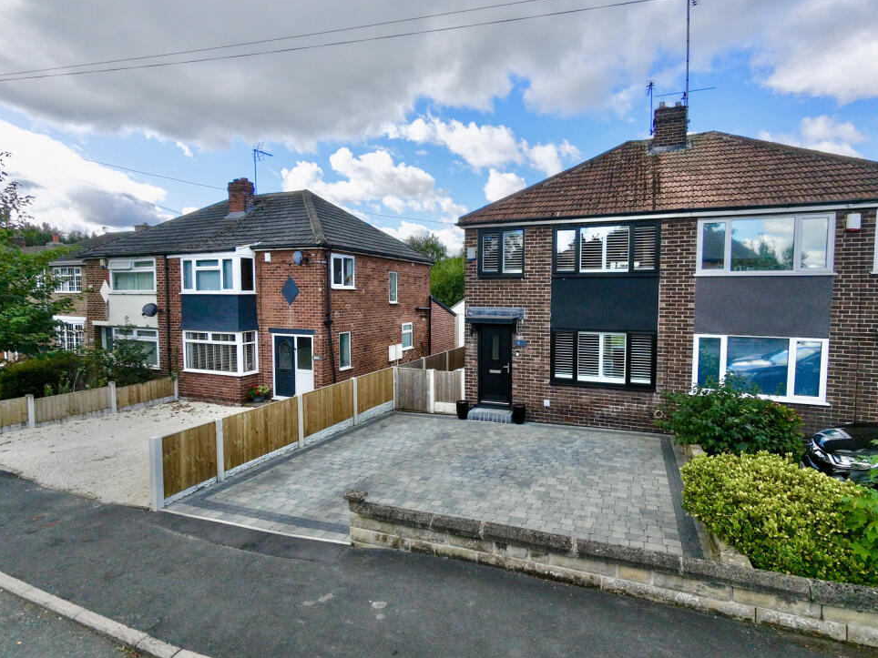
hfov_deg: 90.9
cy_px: 324
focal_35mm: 17
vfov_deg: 74.7
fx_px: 431
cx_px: 463
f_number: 2.2
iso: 230
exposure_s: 1/725
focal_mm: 3.05
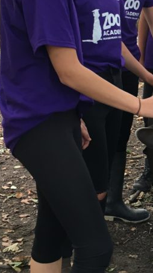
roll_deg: +0.7
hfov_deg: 16.2
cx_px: 177
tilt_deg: -8.2
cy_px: 65
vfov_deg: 28.9
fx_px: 520
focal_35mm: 72
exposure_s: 1/33
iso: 40
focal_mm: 4.15
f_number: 2.2
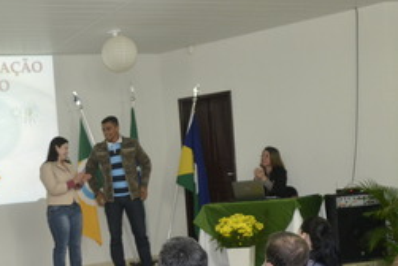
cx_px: 77
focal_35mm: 65
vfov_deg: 20.5
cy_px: 249
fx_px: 719
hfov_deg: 30.2
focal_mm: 22
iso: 1400
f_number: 3.8
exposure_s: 1/60
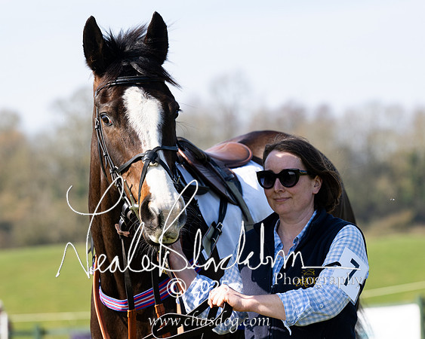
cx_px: 210
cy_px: 145
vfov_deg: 8.3
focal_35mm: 187
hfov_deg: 10.3
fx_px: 2348
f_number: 5
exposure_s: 1/800
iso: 200
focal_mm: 145
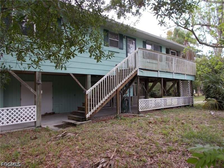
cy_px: 84
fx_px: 168
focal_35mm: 26
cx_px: 112
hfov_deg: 67.3
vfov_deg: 53.1
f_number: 3.2
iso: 80
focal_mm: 4.6
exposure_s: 1/60
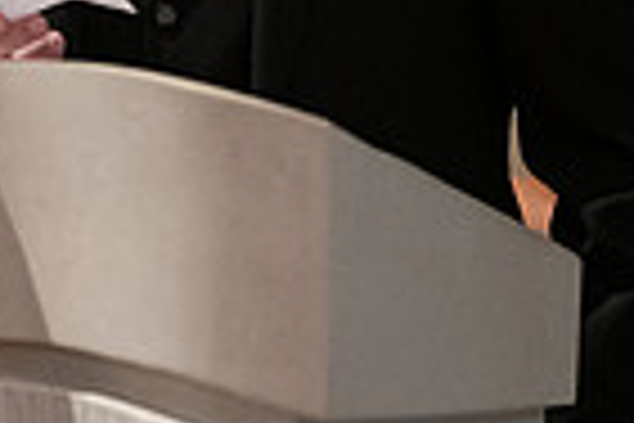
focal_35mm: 255
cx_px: 13
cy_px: -340
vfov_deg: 5.3
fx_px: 4490
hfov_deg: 8.0
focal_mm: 62
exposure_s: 1/160
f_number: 3.5
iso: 1250
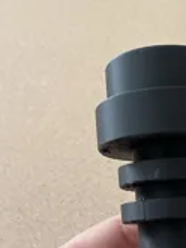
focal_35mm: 63
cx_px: 206
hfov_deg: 22.0
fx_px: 451
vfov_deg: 29.0
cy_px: 240
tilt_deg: -48.5
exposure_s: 1/50
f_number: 1.8
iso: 320
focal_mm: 4.25
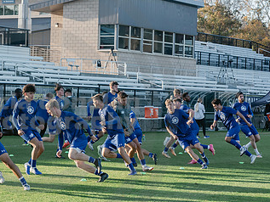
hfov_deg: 15.8
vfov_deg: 12.1
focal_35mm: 123
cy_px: 111
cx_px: 27
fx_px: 960
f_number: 6.3
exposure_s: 1/1000
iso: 1250
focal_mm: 70
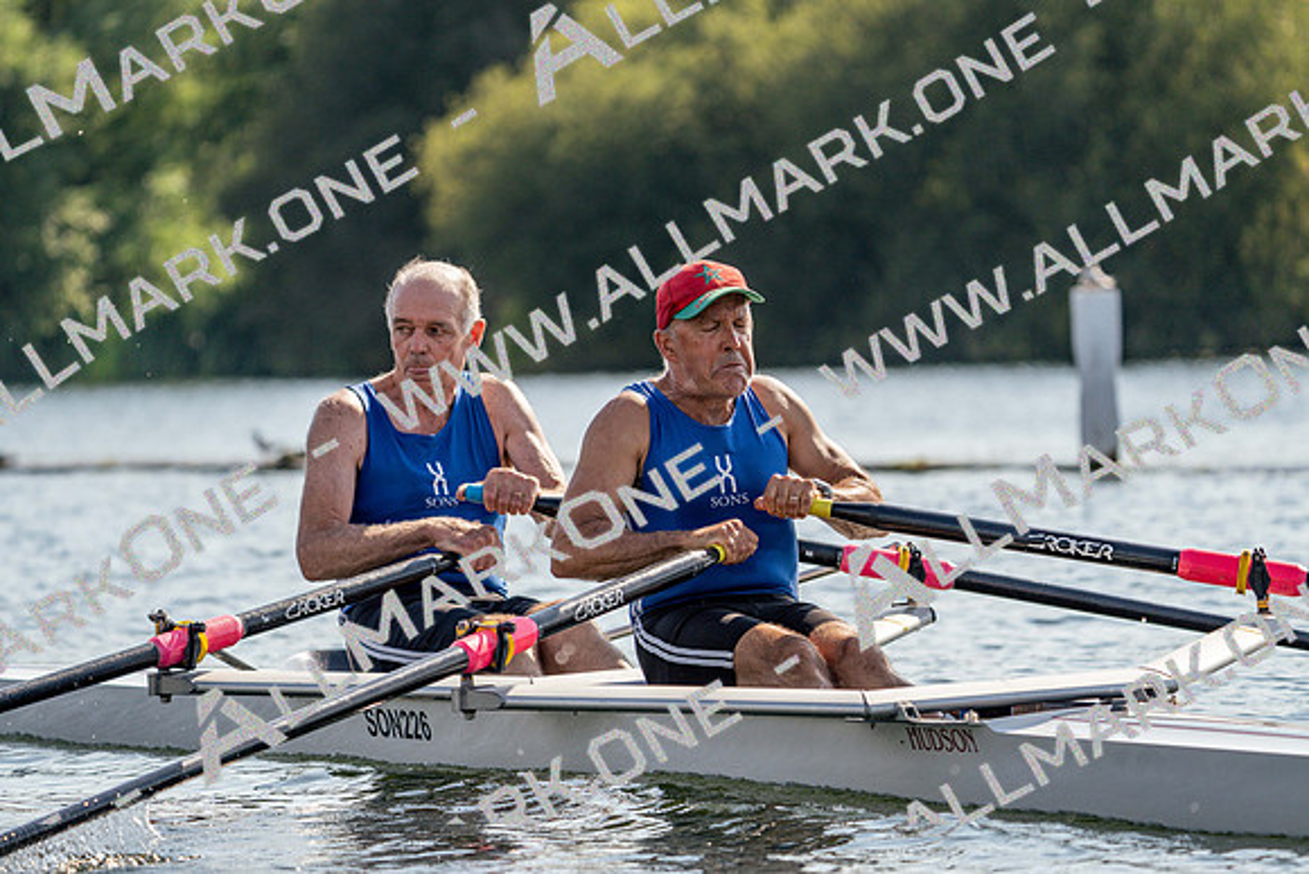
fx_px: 9274
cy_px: 437
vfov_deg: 5.4
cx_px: 654
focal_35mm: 255
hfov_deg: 8.1
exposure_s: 1/1600
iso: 250
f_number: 5.6
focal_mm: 255
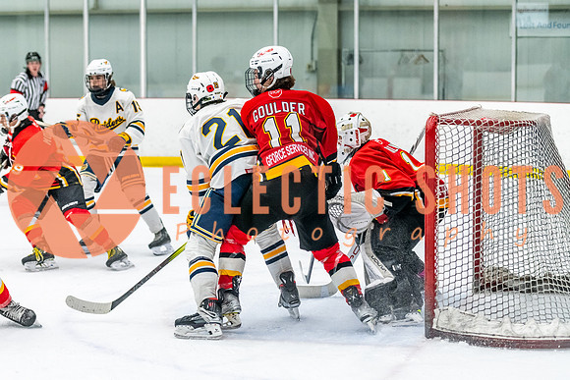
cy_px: 228
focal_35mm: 106
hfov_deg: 19.2
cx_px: 221
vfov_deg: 12.9
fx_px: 1679
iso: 3200
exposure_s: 1/800
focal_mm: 85
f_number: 2.8
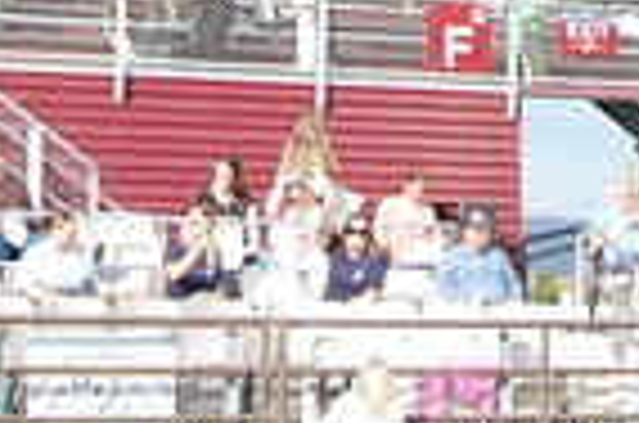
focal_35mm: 169
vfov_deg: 7.6
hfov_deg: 12.2
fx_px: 2993
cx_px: 459
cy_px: -513
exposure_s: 1/200
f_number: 7.1
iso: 200
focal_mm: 20
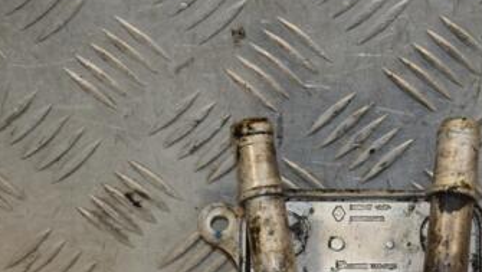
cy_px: 242
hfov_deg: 10.2
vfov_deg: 5.8
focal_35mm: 211
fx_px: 2698
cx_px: 376
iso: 800
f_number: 5.3
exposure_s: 1/200
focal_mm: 75
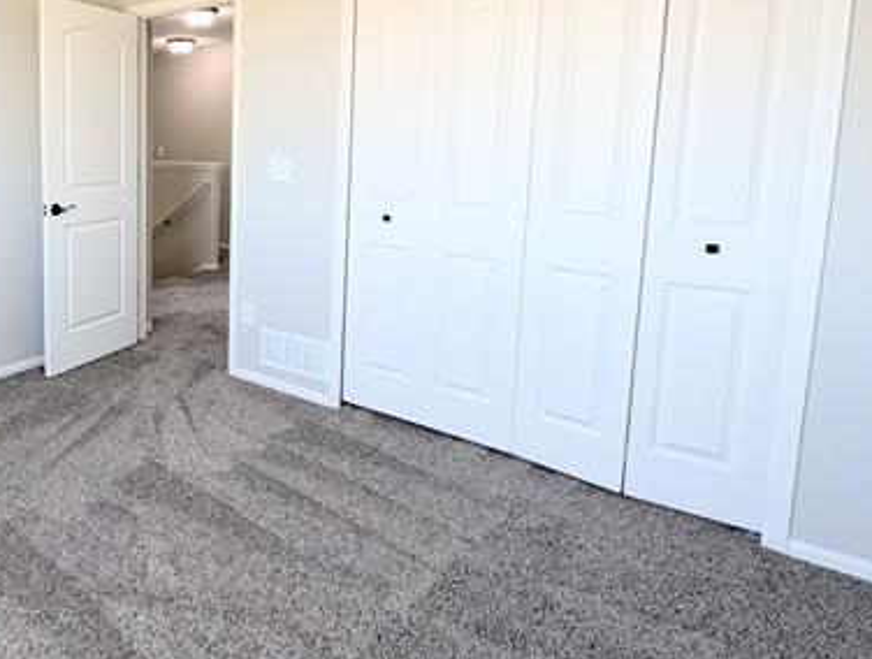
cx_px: 152
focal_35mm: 22
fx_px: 556
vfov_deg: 59.4
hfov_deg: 67.6
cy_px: 202
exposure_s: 1/60
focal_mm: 1.95
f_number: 2.2
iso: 46
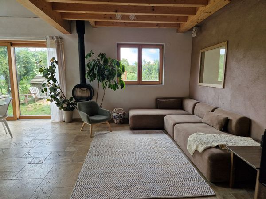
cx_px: 133
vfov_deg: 58.9
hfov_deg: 73.9
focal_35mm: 23
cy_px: 100
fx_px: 177
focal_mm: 5.4
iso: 50
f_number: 1.8
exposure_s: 1/180
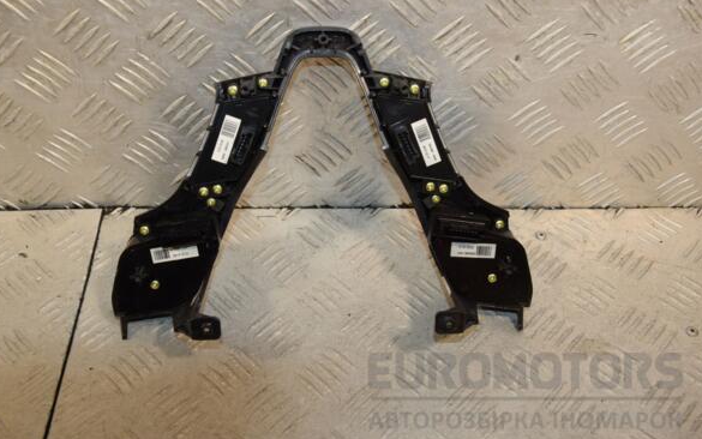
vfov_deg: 27.4
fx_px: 899
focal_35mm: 47
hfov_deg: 42.6
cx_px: 346
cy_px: 211
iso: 800
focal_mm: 30
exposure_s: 1/200
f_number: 7.1
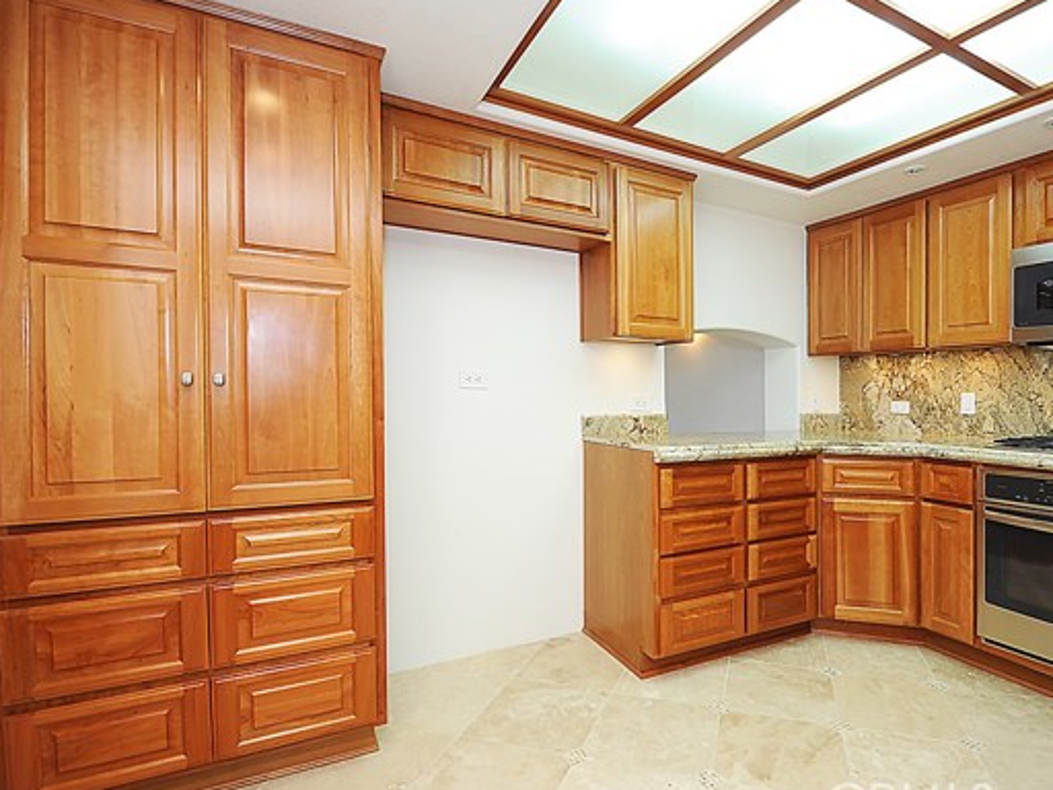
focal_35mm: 18
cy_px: 394
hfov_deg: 86.9
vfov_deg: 71.6
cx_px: 619
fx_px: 548
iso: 320
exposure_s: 1/40
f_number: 8
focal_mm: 10
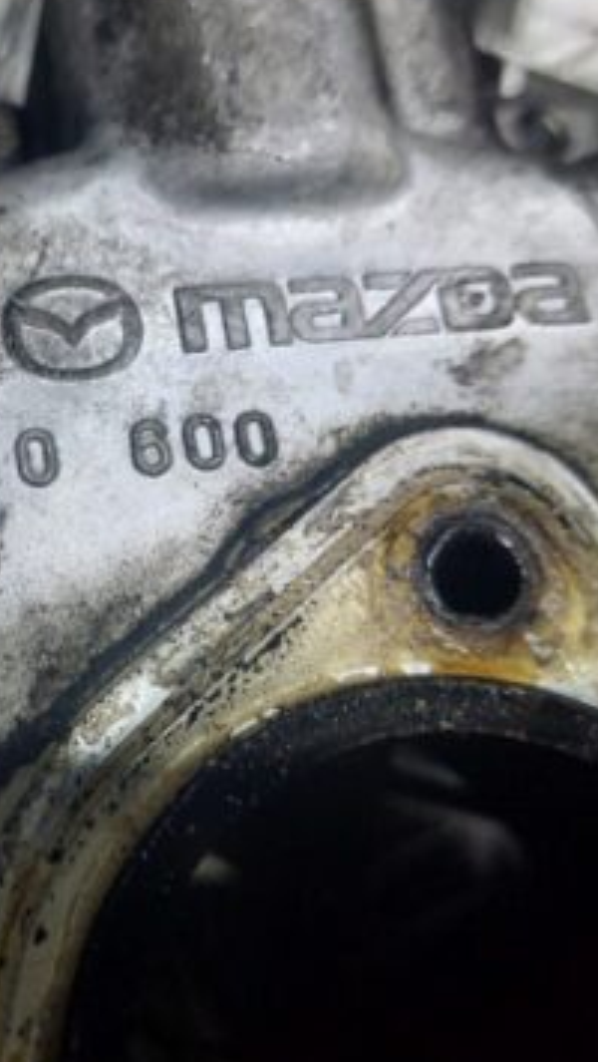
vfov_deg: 44.5
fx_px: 1295
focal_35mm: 46
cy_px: 485
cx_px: 87
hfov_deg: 25.4
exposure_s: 1/50
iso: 125
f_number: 1.8
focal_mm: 5.23
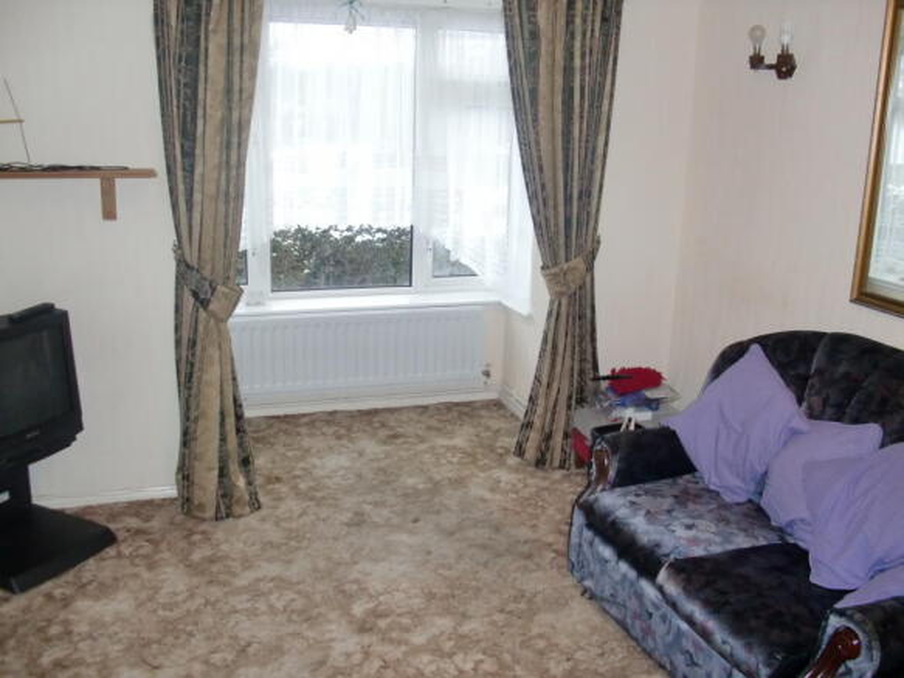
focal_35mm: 36
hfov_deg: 51.4
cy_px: 339
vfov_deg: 39.6
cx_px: 452
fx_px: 940
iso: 400
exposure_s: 1/60
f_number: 2.8
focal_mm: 6.3
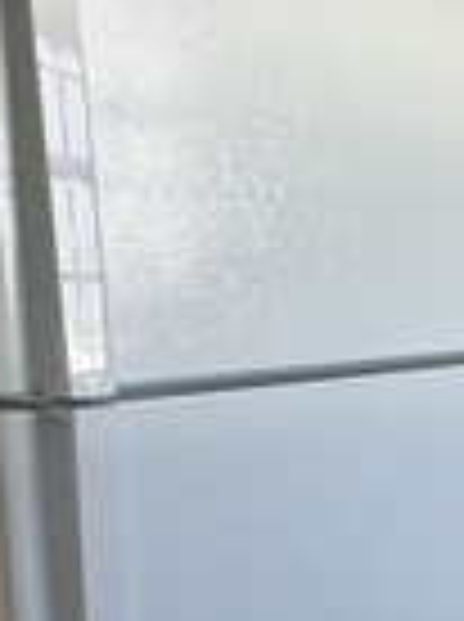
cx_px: 937
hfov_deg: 16.7
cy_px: 356
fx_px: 1165
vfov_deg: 29.8
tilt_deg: -4.7
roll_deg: +0.1
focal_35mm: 65
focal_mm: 2.22
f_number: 2.2
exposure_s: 1/99
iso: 64
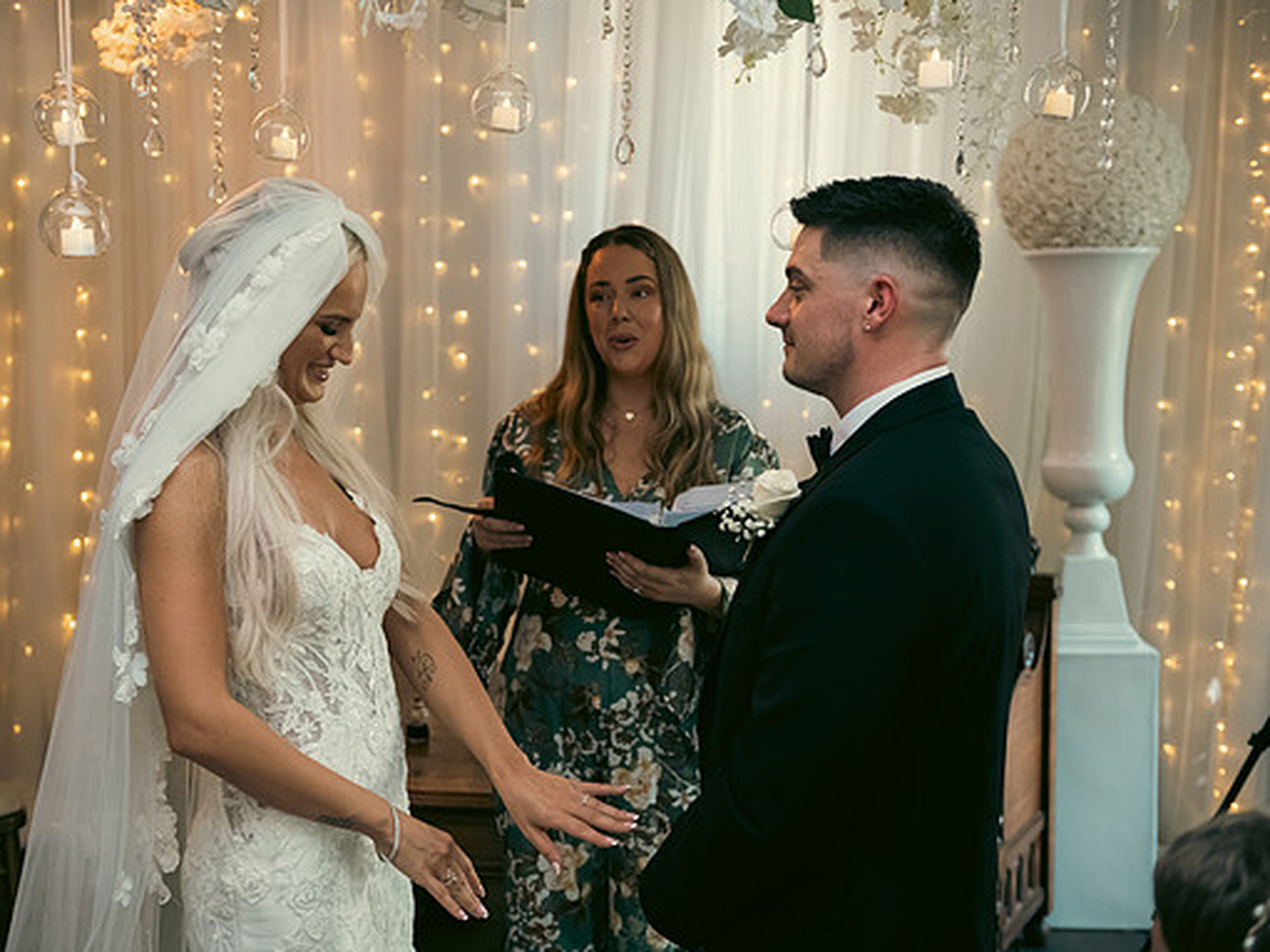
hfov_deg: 39.6
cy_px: 474
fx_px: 1761
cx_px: 572
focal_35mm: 48
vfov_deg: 30.3
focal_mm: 44
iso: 1250
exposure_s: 1/160
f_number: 3.5
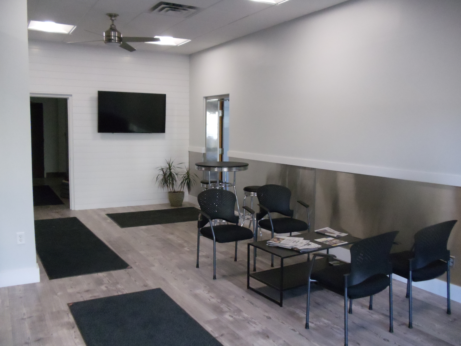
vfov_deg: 32.9
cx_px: 230
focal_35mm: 44
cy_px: 173
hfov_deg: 42.9
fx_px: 586
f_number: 3.5
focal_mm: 6
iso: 800
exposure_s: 1/160
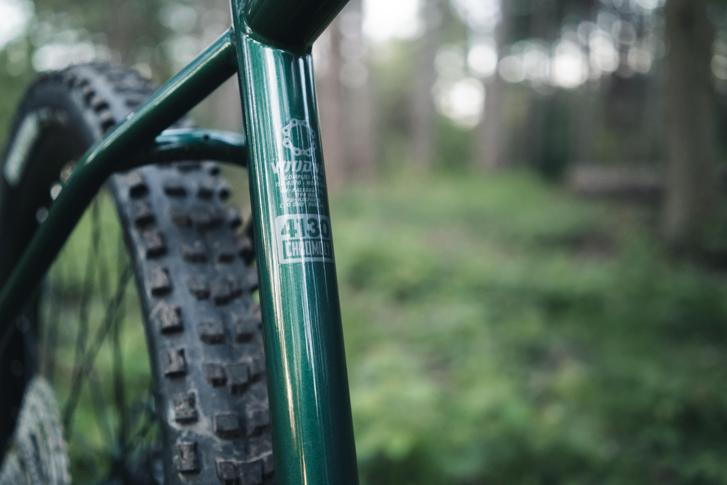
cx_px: 364
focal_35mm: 35
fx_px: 707
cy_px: 242
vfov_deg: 37.9
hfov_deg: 54.4
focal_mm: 35
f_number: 2.8
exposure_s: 1/160
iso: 3200
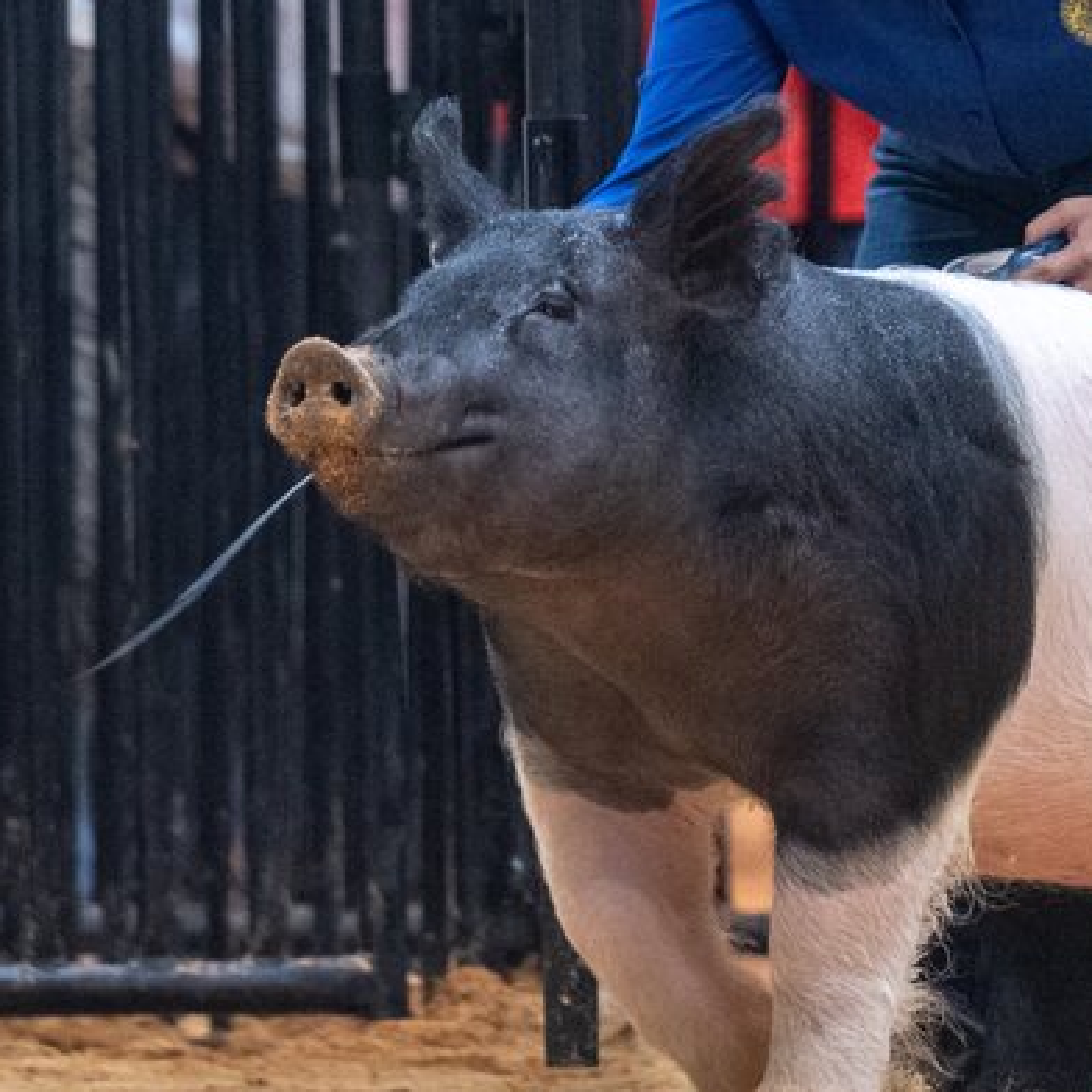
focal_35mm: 672
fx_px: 23984
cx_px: 690
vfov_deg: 2.6
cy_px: 89
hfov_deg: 2.6
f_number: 3.2
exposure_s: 1/250
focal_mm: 200
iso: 3200
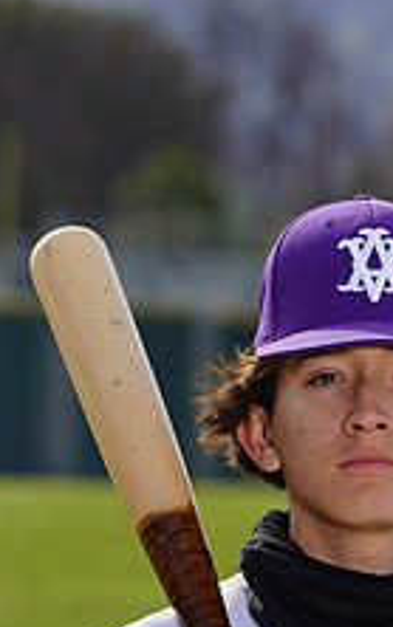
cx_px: 380
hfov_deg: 2.5
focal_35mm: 528
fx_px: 9037
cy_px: 782
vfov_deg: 4.0
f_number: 8
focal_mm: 198
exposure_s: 1/250
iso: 100
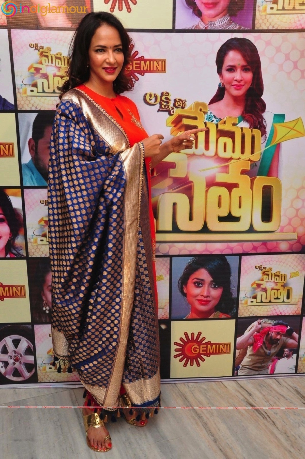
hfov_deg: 36.8
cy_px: 230
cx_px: 152
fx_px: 459
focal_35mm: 36
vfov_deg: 53.2
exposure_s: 1/125
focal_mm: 24
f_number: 11
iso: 1600
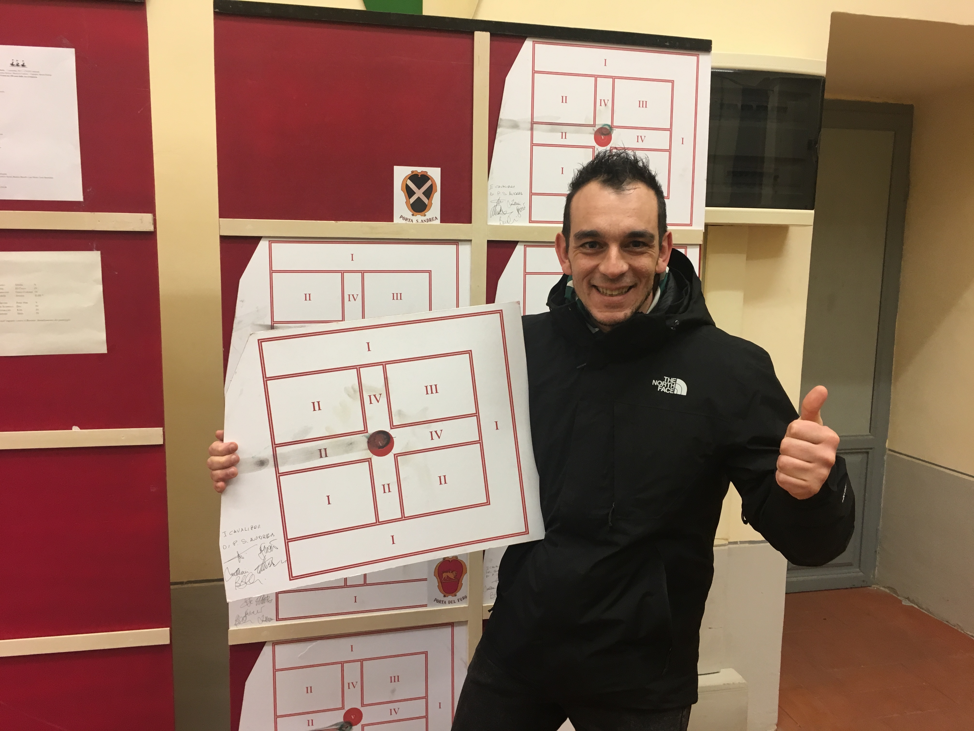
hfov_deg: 61.7
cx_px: 487
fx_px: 816
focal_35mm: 29
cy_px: 366
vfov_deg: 48.2
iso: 100
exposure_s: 1/33
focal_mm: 4.15
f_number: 2.2
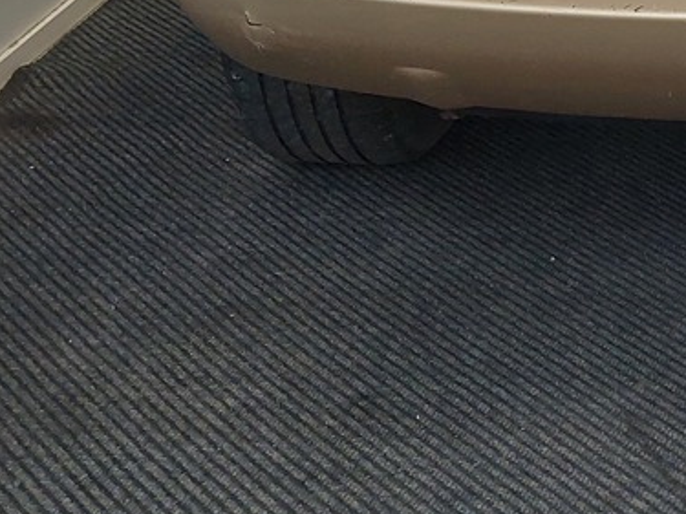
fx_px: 1902
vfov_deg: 13.9
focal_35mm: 96
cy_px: -384
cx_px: 904
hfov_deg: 18.9
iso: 80
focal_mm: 5.23
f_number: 1.8
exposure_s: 1/50
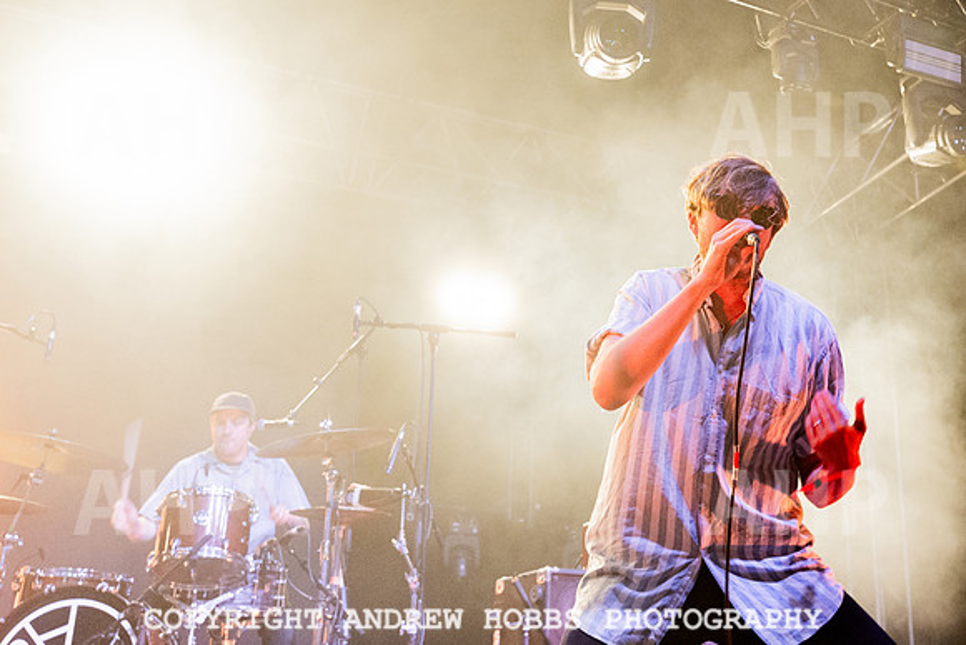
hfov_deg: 36.0
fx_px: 1449
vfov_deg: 24.8
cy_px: 158
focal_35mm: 54
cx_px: 730
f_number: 3.5
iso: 4000
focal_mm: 35
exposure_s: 1/160
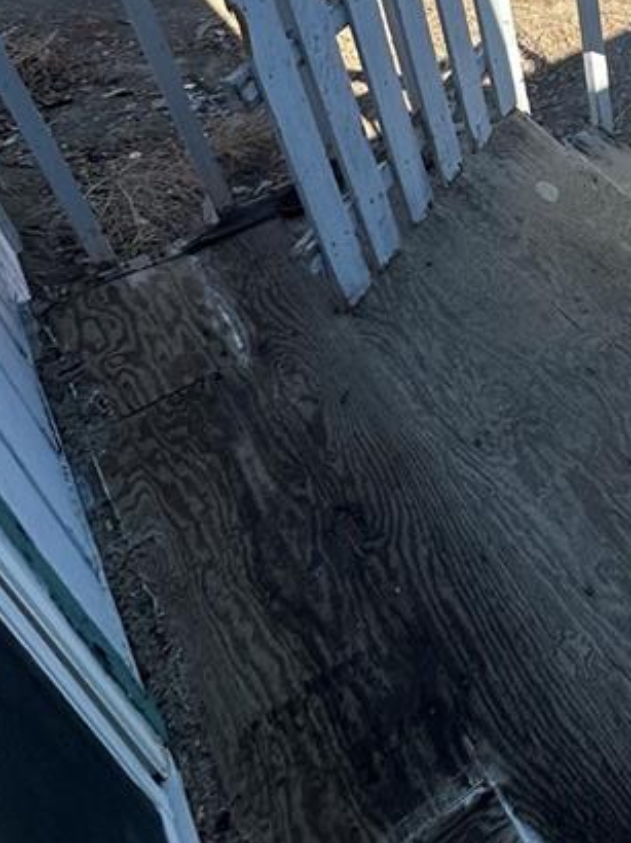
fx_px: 998
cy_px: 105
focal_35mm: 41
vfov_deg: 42.5
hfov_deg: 29.8
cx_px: 767
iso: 40
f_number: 2.2
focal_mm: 2.22
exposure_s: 1/1072
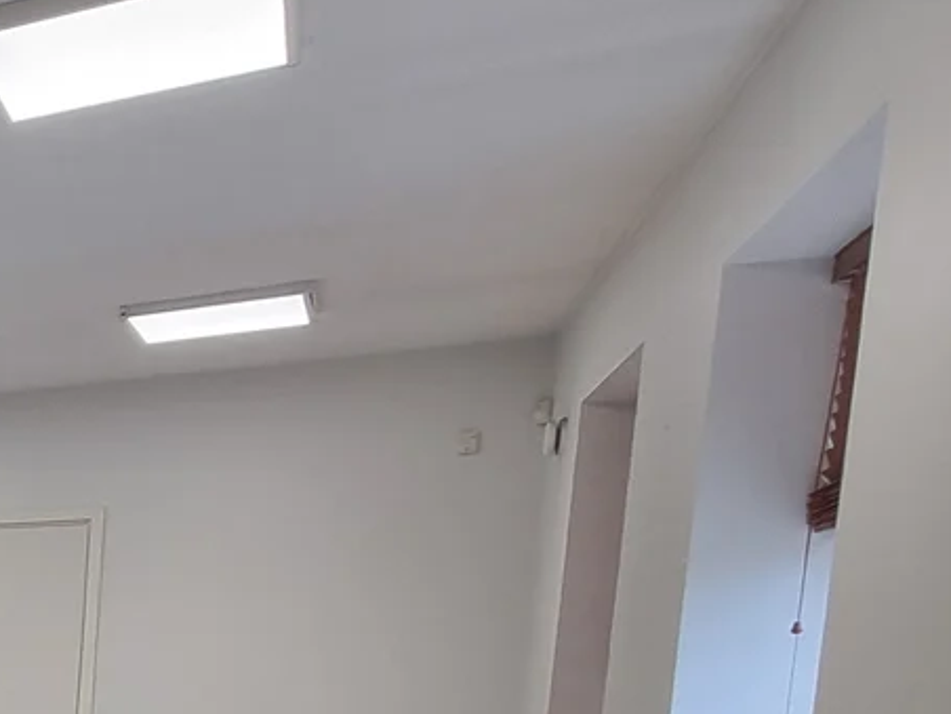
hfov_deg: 23.7
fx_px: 1264
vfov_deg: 27.9
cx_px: -692
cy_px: 836
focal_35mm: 46
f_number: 2.2
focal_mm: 2.2
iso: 50
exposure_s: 1/50
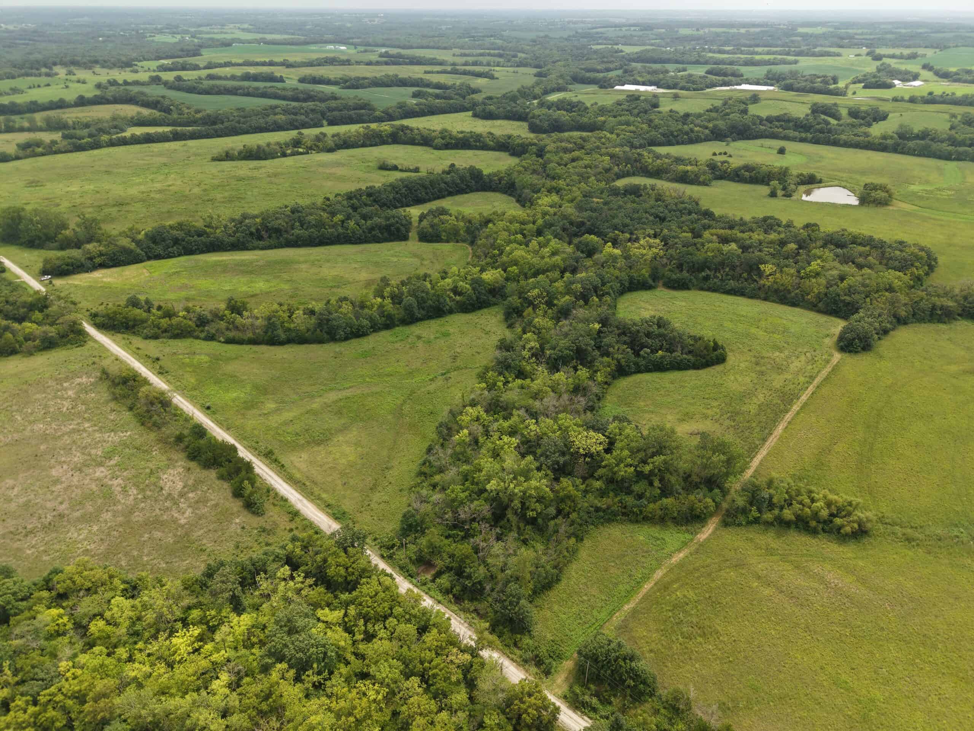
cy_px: 366
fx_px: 675
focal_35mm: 24
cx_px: 487
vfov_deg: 56.8
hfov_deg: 71.6
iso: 100
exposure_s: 1/180
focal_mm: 8.67
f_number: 1.8
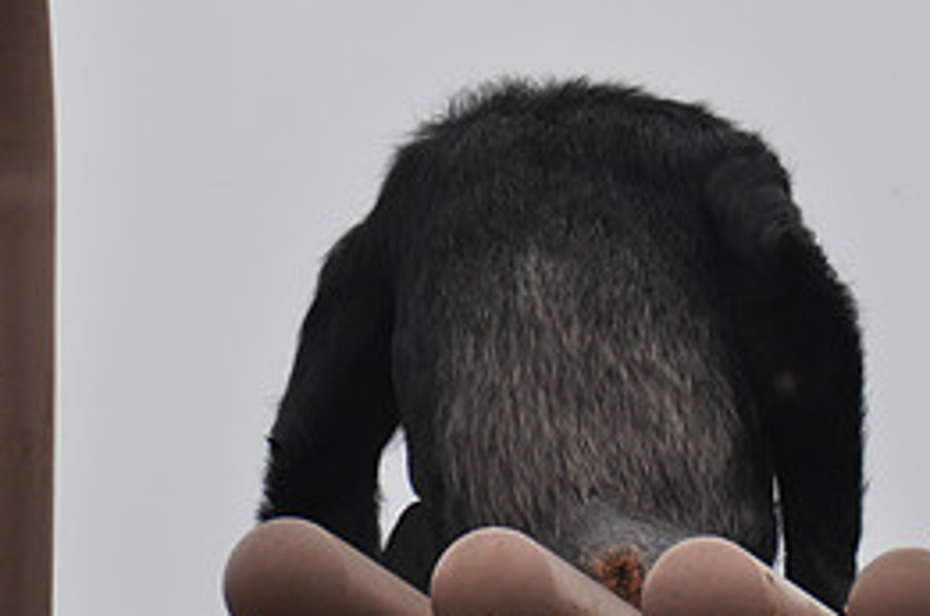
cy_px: 240
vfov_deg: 1.4
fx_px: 25812
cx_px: 581
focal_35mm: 1001
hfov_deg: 2.1
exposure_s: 1/1250
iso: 320
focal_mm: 300
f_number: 5.6
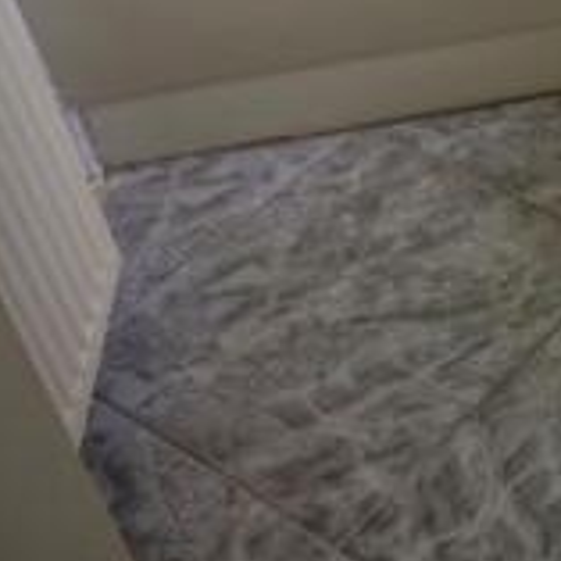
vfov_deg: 18.9
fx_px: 1559
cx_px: 1022
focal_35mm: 85
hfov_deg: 16.8
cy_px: -173
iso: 125
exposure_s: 1/50
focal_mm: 16
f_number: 3.5
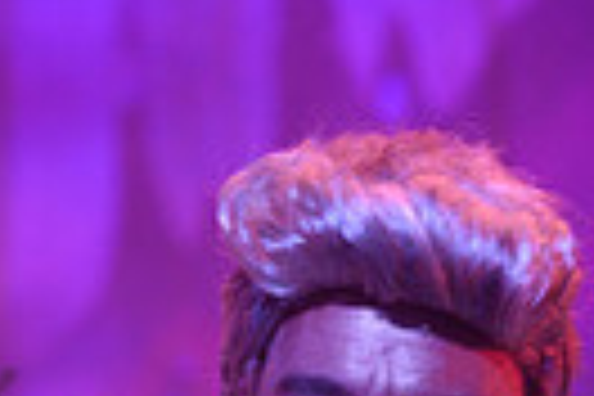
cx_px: 320
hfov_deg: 2.4
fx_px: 14123
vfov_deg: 1.6
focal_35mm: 856
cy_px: 650
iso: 1000
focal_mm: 195
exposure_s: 1/25
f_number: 4
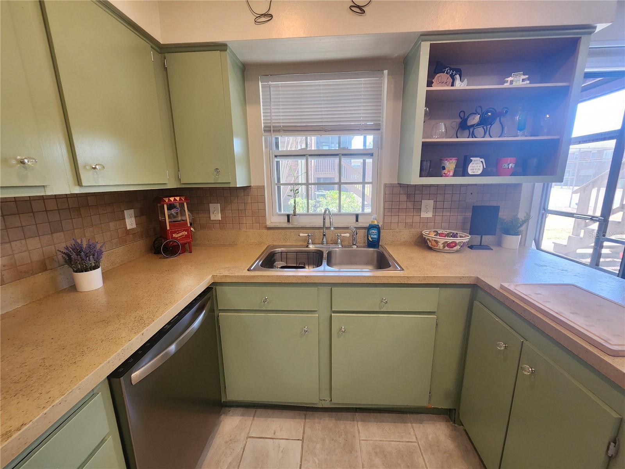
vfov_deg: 89.9
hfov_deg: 106.2
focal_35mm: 13
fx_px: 235
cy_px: 234
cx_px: 312
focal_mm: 2.2
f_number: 2.2
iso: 200
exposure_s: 1/60
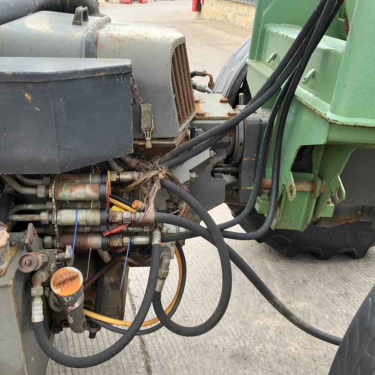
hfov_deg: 47.1
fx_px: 429
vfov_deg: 47.2
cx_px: 167
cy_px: 188
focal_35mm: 35
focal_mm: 3
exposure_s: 1/122
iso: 32
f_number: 1.8
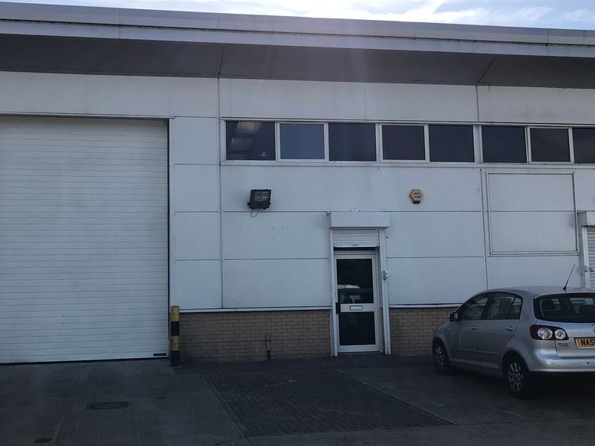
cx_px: 247
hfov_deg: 46.6
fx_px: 688
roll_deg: +1.2
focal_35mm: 40
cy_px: 229
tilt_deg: +5.0
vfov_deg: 36.0
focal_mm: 3.99
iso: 20
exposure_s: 1/2740
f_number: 1.8
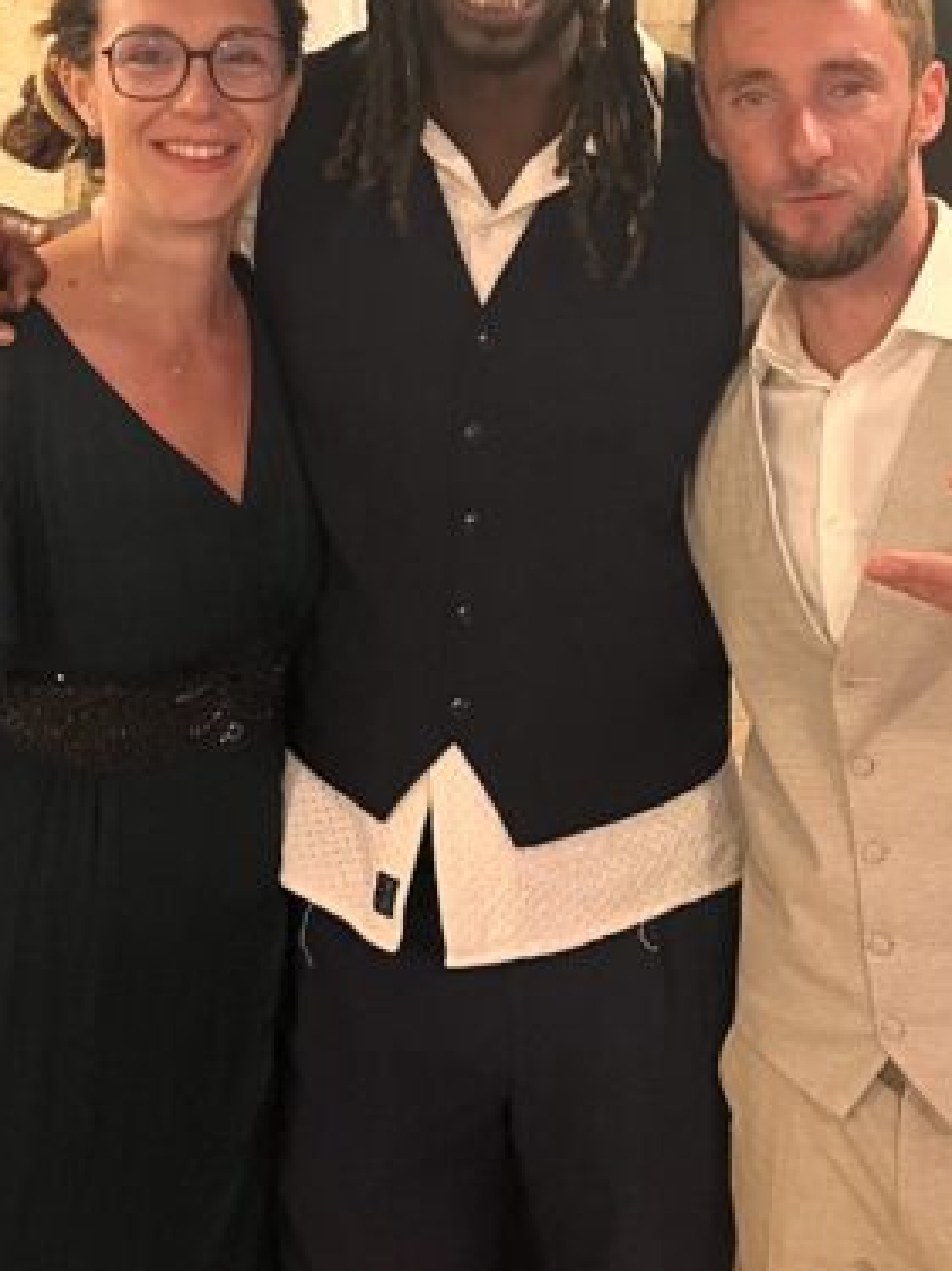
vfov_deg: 26.7
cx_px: 447
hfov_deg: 20.7
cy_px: 183
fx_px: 2605
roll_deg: +0.5
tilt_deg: -4.5
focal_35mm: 71
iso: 320
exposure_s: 1/50
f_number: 1.6
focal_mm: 5.1
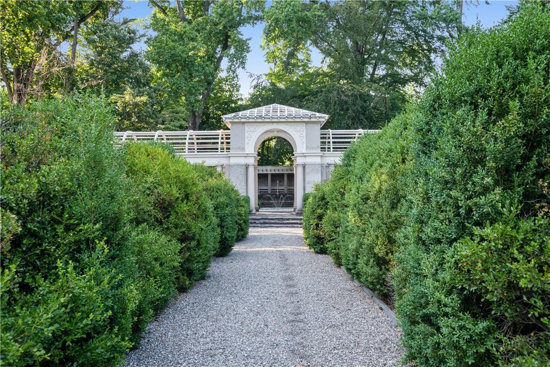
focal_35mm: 35
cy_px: 184
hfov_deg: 54.4
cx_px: 275
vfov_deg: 37.9
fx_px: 535
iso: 200
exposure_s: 1/15
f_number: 11
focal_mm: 35
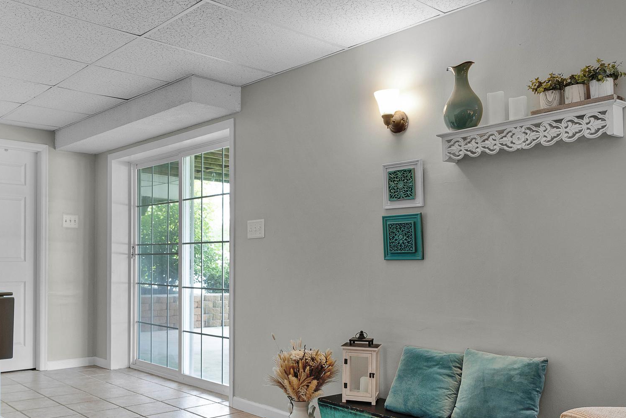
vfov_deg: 39.7
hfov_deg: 56.7
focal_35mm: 33
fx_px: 574
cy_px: 264
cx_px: 248
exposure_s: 1/6
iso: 320
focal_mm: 24
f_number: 6.3
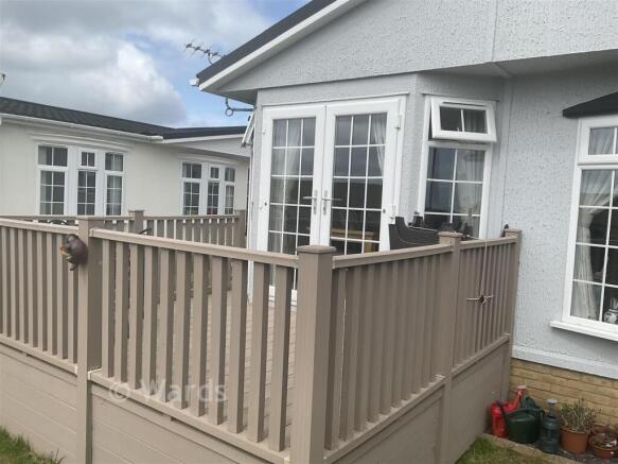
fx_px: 518
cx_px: 309
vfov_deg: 48.2
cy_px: 232
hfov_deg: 61.7
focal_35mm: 29
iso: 16
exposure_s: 1/2141
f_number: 1.8
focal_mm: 3
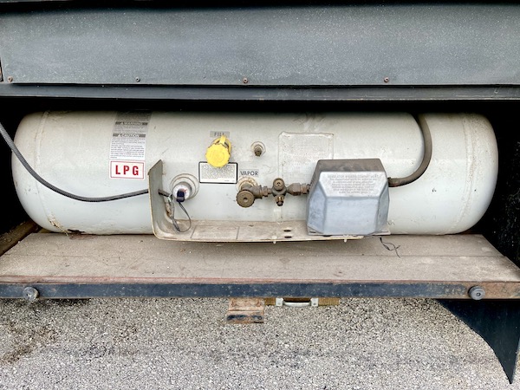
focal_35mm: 26
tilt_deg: -20.0
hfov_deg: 67.3
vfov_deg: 53.1
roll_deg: -2.3
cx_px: 260
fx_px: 391
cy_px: 195
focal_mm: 5.1
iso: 32
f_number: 1.6
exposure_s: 1/235
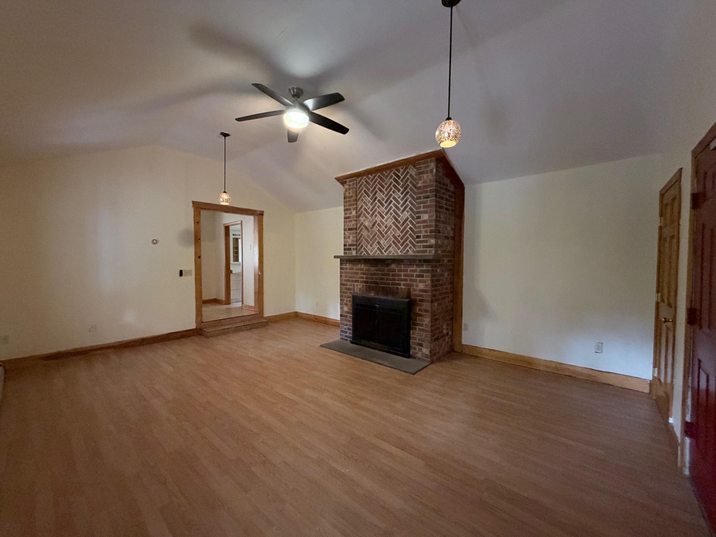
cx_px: 358
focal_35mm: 14
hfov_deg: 102.1
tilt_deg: -2.0
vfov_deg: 85.7
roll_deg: -0.3
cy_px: 268
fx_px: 290
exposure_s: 1/94
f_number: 2.2
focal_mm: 2.22
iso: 320
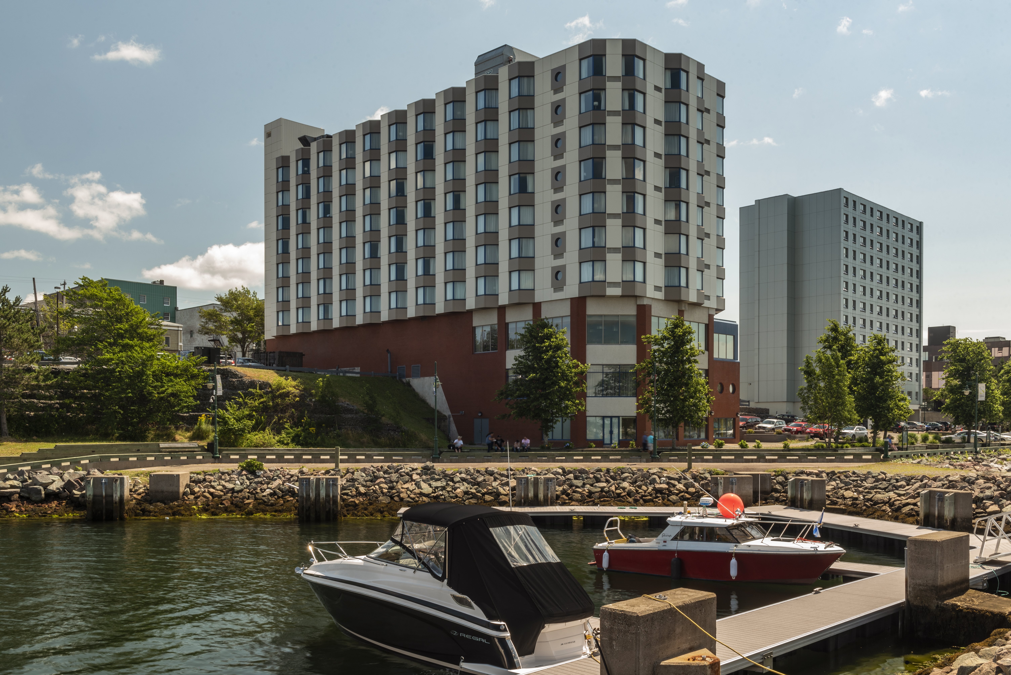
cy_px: 338
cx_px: 506
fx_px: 899
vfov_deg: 41.1
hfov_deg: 58.7
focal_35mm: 32
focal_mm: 32
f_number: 22
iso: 50
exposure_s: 1/6
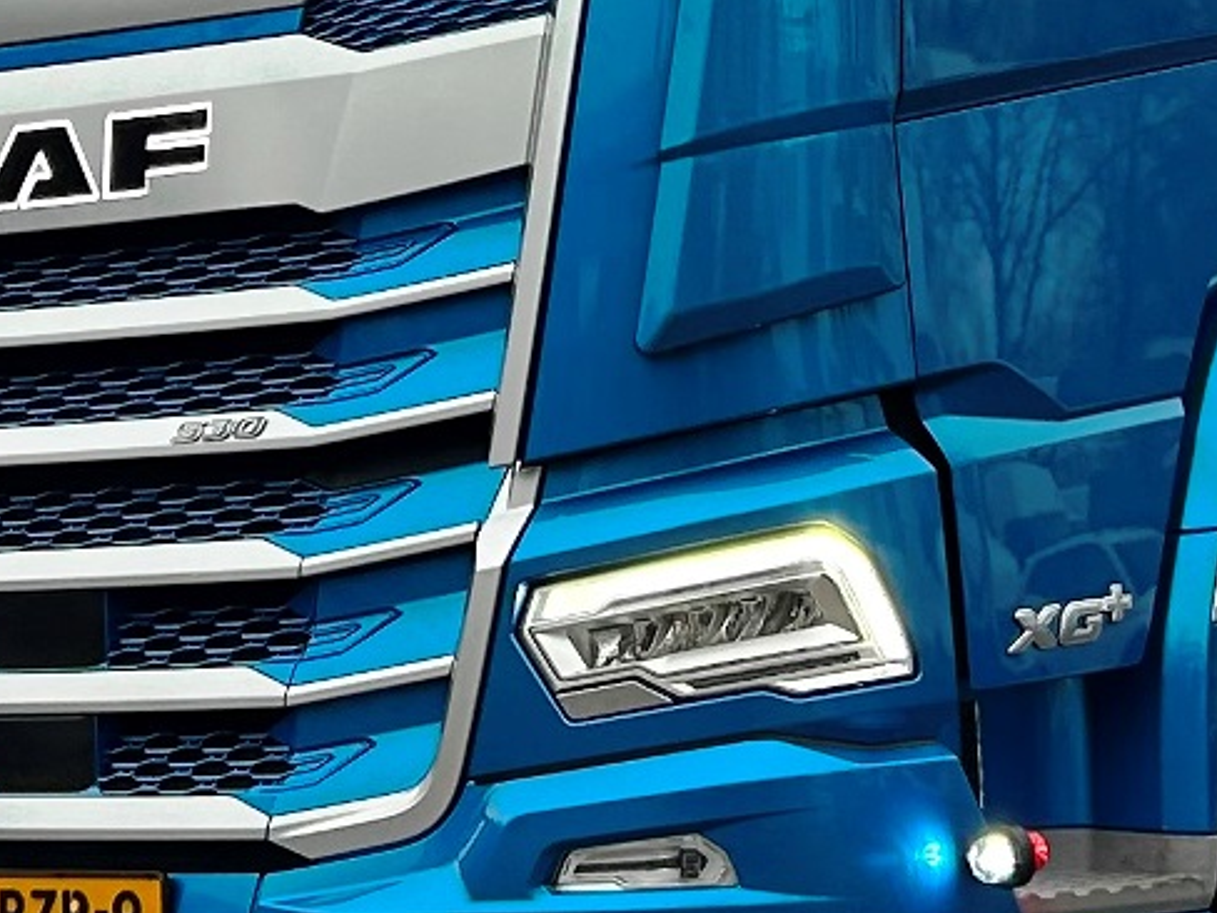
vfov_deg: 11.2
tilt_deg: +10.0
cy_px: -234
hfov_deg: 15.3
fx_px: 4535
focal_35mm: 129
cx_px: 630
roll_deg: +1.3
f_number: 1.5
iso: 50
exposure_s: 1/371
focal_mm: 5.7
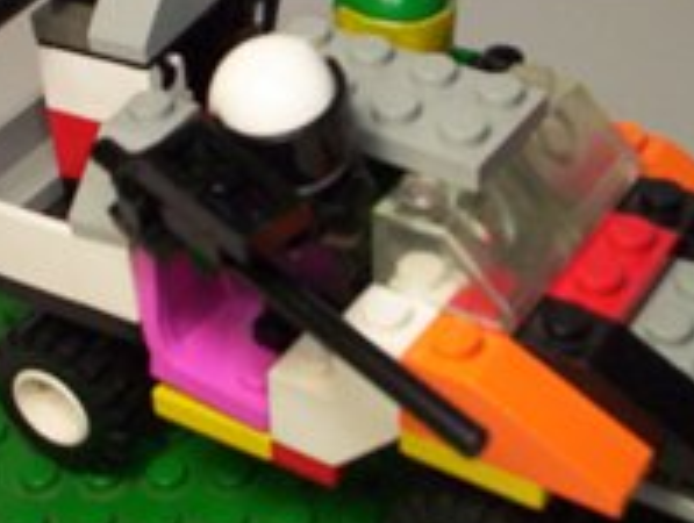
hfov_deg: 23.0
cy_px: 150
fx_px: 1707
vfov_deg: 17.3
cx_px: 309
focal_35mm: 85
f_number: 4.5
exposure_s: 1/66.9
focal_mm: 4.99
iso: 140
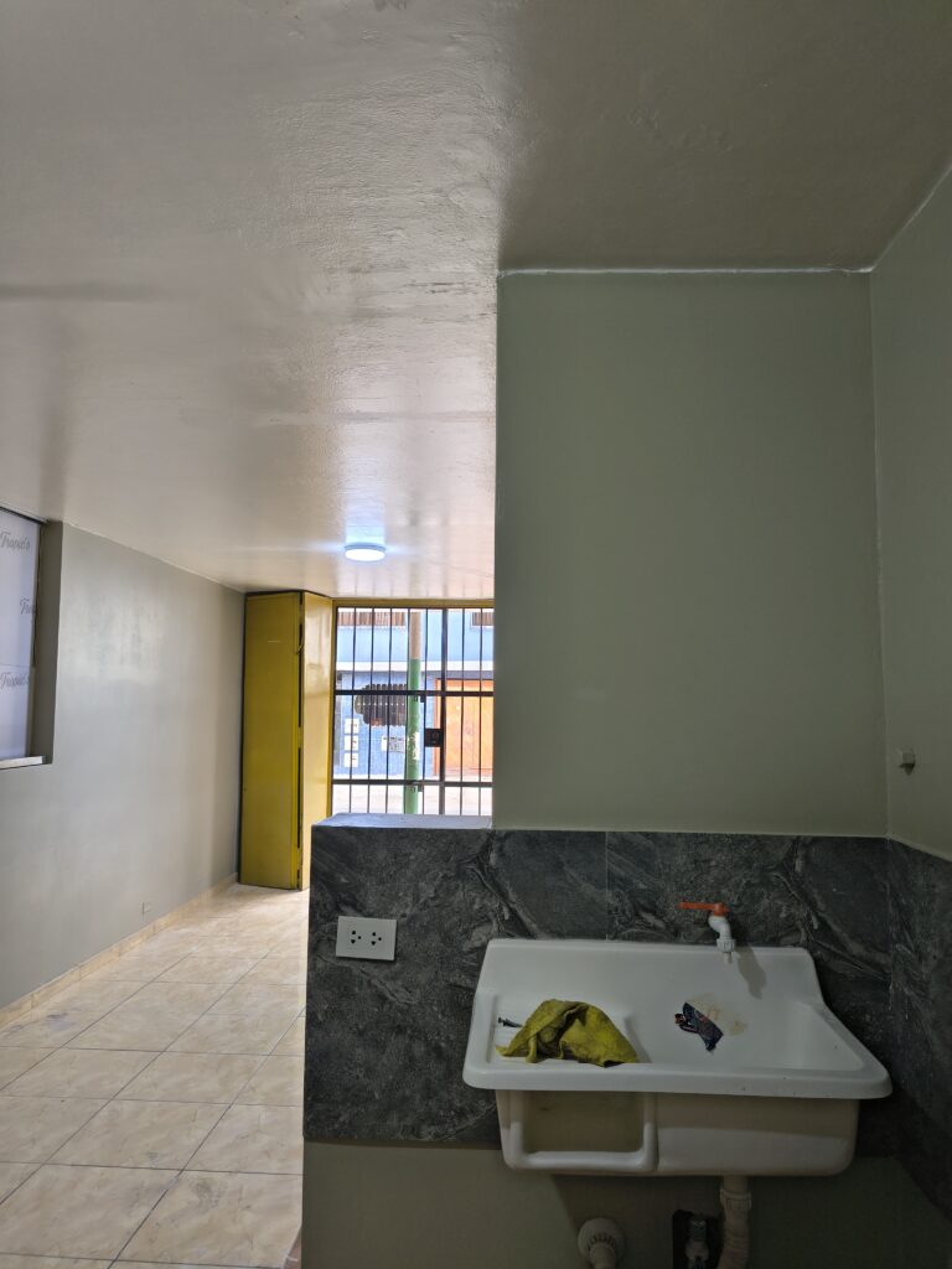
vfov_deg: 71.6
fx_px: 880
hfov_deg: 56.8
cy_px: 634
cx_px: 476
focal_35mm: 24
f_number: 1.8
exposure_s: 1/120
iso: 451
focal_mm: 5.56
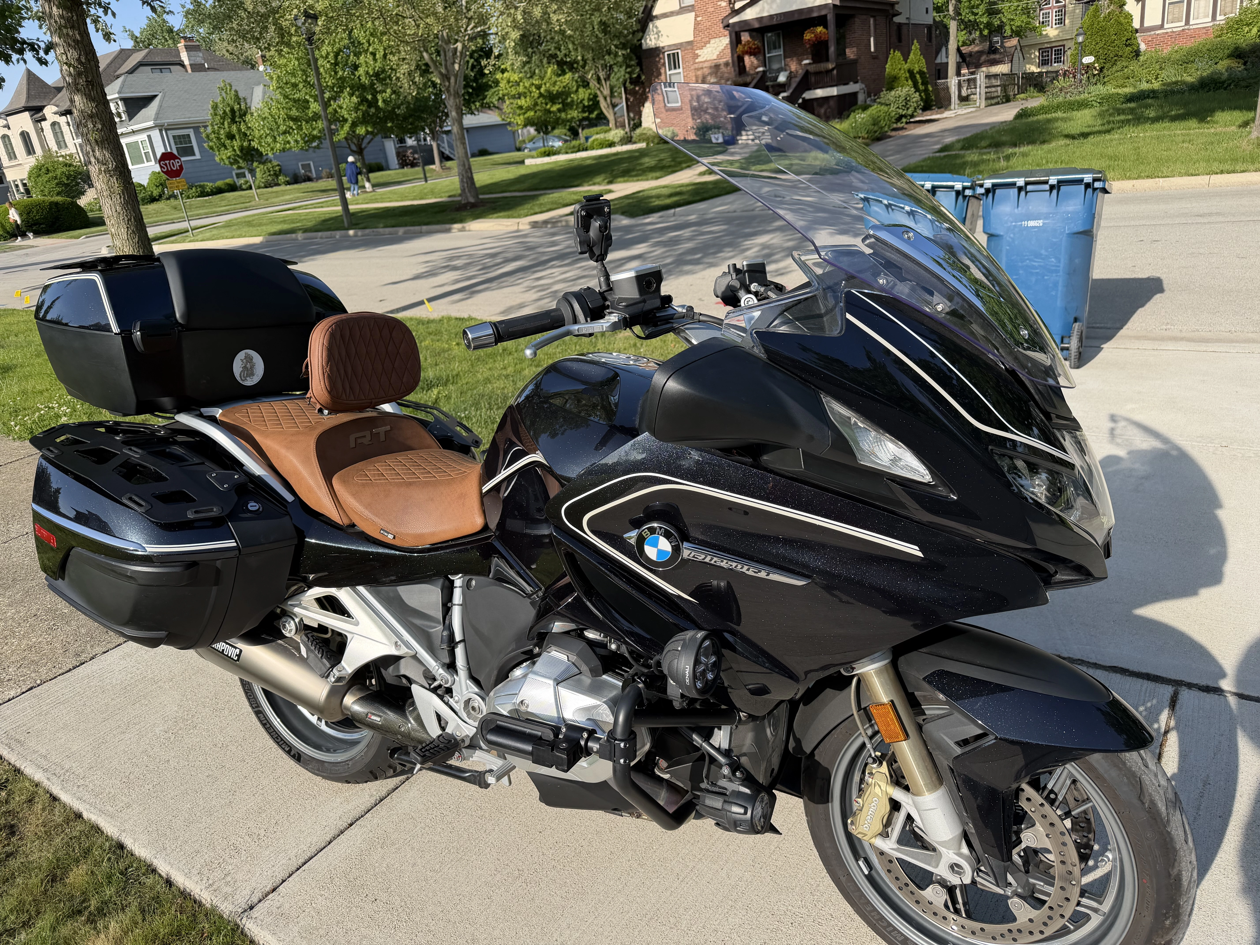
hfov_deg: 71.6
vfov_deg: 56.8
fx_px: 874
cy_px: 472
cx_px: 630
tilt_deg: -20.4
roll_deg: +7.7
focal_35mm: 24
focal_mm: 6.76
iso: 80
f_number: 1.78
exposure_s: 1/2525
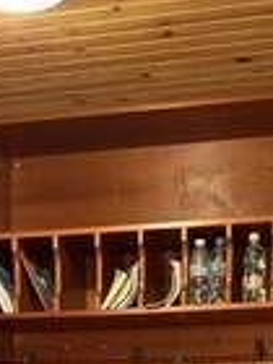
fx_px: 915
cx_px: 143
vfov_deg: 18.9
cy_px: 594
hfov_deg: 17.0
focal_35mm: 87
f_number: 1.78
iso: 800
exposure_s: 1/42
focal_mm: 6.76
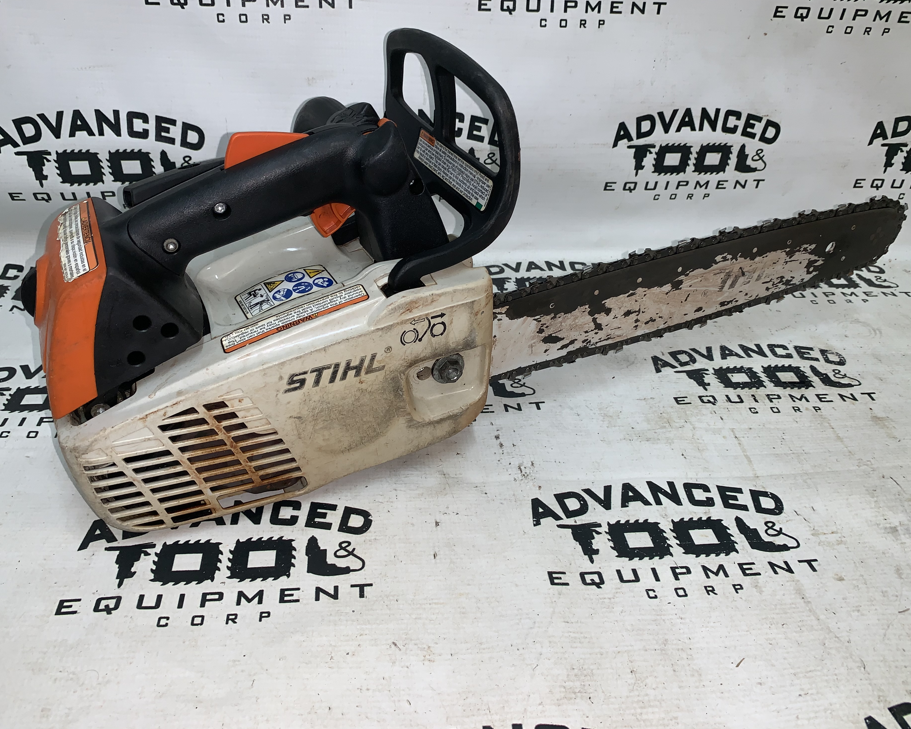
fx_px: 755
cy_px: 354
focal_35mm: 28
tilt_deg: -35.0
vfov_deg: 51.5
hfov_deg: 62.2
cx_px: 462
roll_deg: -2.6
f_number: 1.8
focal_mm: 4.25
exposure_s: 1/34
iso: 25
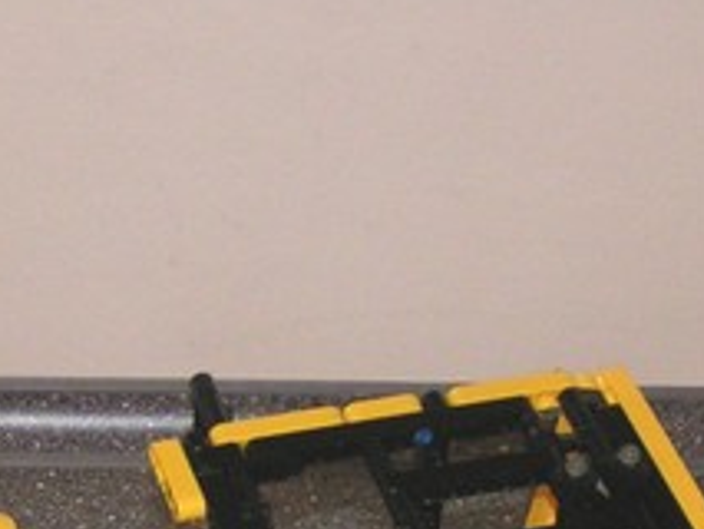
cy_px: 605
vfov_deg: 12.7
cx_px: 354
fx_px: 2320
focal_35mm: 114
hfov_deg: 17.3
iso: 200
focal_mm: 5.8
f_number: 2.8
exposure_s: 1/40
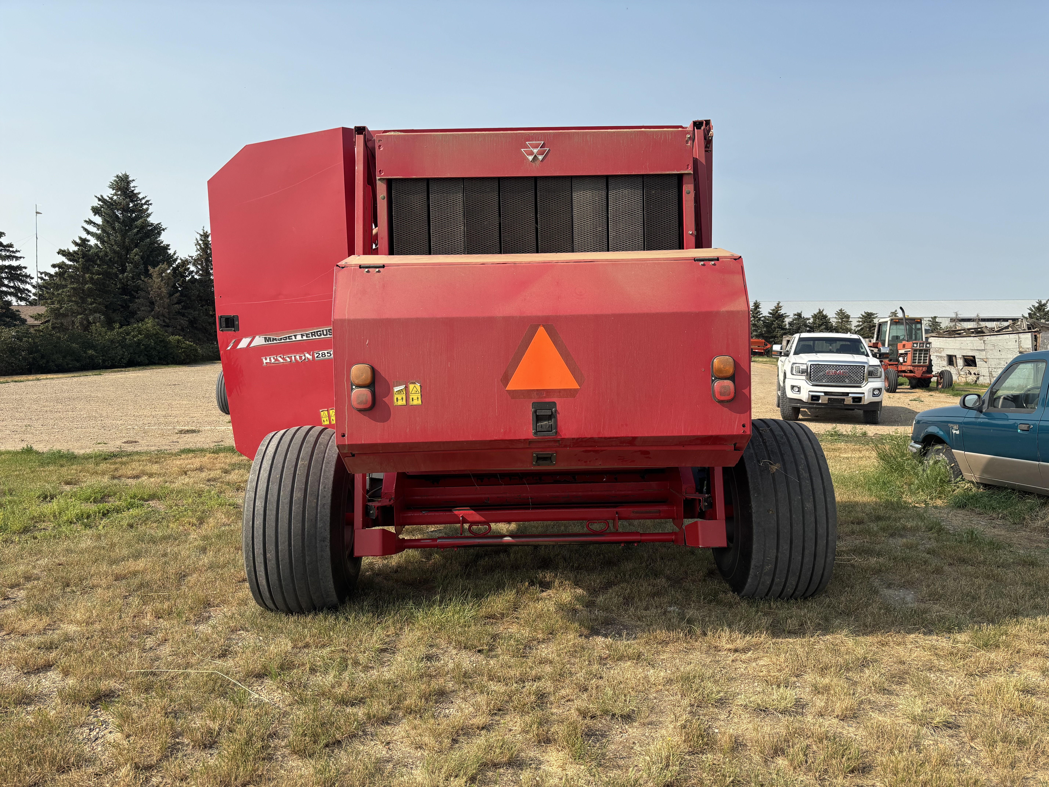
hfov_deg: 67.3
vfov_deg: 53.1
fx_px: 788
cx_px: 524
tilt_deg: -3.7
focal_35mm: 26
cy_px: 394
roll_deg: +0.2
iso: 50
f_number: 1.6
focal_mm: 5.96
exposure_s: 1/2571
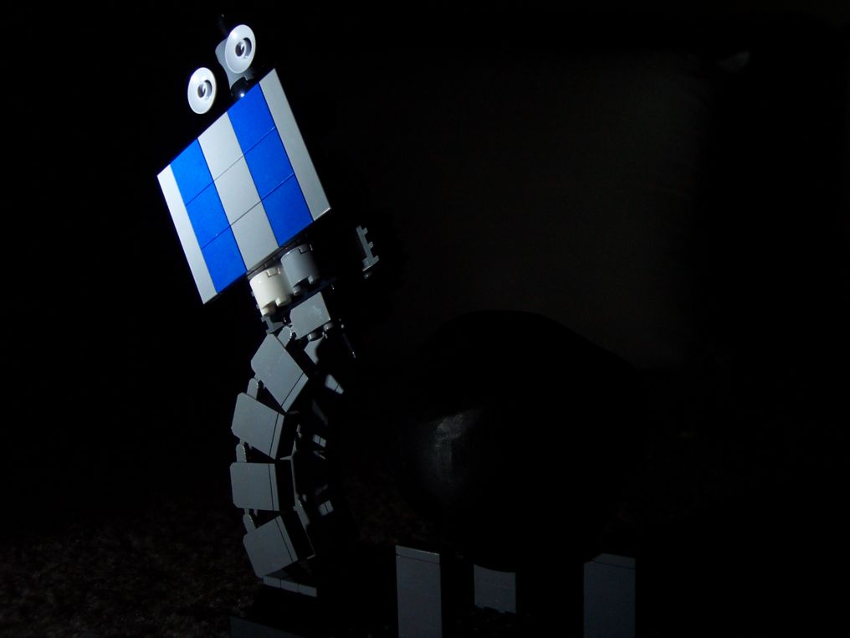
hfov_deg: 49.0
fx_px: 933
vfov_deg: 37.7
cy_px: 319
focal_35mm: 38
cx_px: 425
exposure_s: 1/8
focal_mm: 8
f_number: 2.8
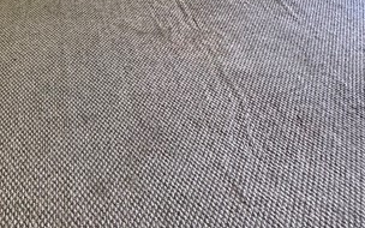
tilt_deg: -13.4
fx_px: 497
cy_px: -110
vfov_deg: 21.7
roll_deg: -0.2
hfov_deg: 38.9
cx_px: 77
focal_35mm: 50
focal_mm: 2.22
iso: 200
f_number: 2.2
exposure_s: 1/99
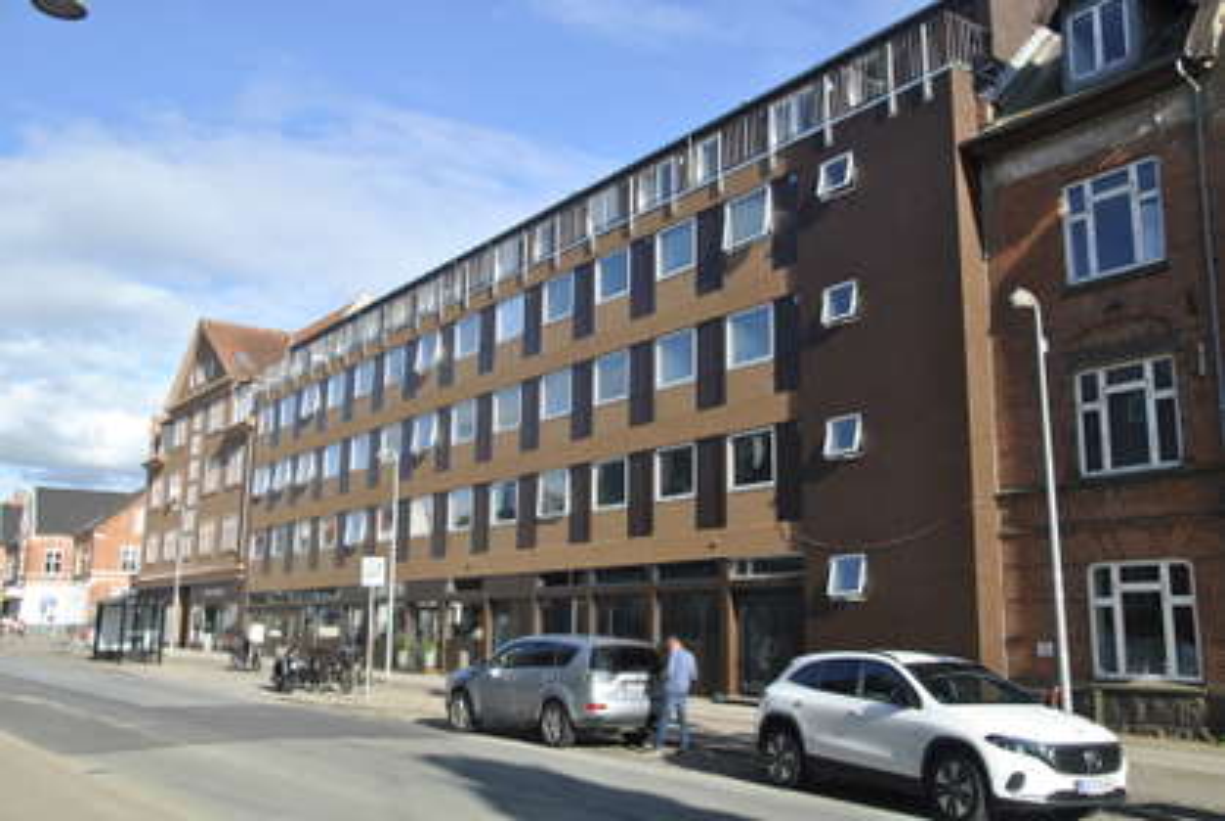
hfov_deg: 57.2
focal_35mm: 33
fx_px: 1124
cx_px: 612
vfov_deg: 40.1
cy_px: 410
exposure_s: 1/200
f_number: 7.1
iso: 100
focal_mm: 22
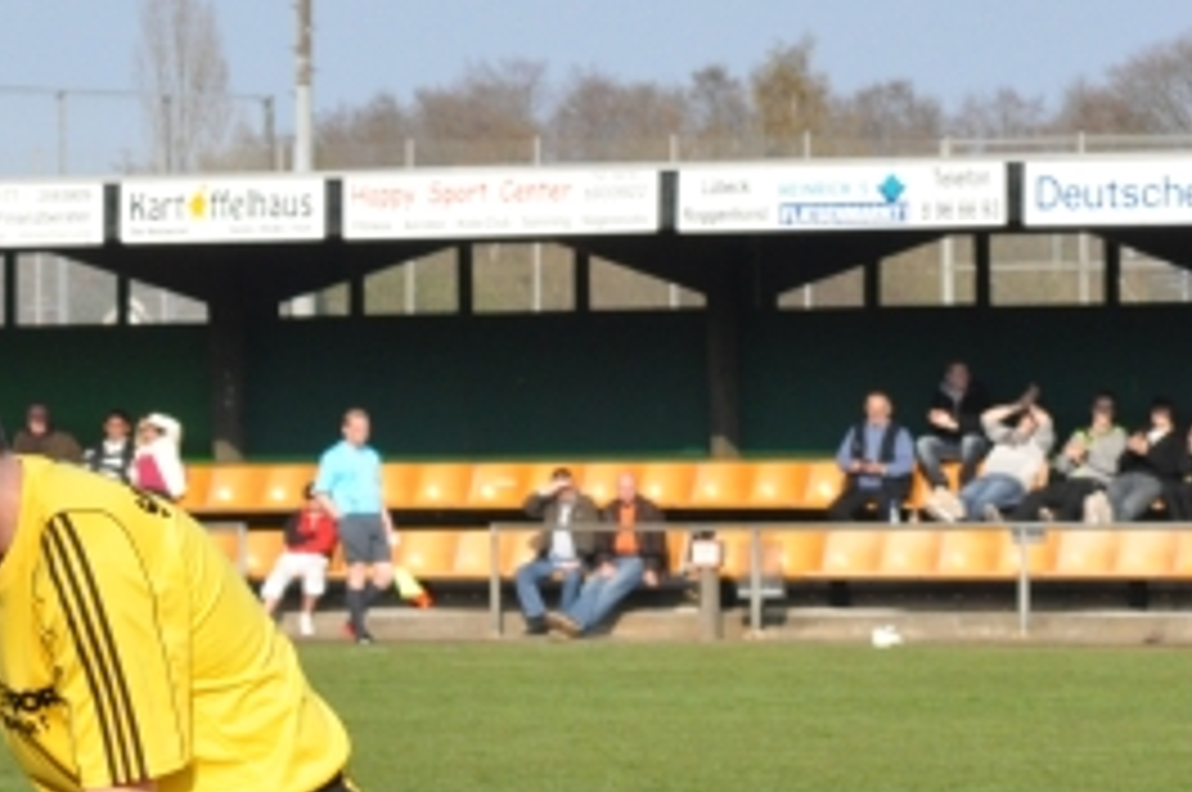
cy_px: 929
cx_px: -85
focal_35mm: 317
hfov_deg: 6.5
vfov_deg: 4.3
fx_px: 10483
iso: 800
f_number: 8
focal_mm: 70
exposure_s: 1/1000
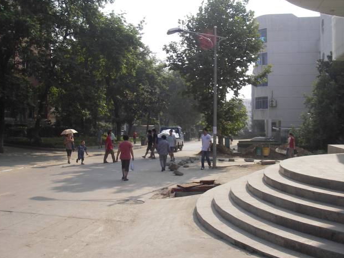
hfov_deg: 47.9
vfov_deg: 36.8
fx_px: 388
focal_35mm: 39
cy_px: 130
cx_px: 169
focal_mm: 6.3
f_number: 6.6
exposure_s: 1/125
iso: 50
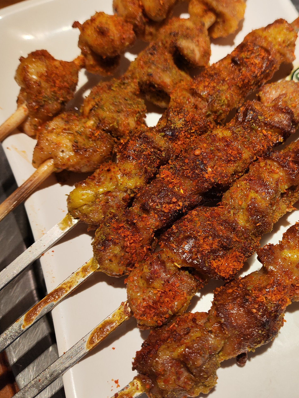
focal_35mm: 34
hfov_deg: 41.2
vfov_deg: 53.9
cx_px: 204
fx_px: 391
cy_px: 197
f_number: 1.8
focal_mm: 4.68
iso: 50
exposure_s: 1/59.5
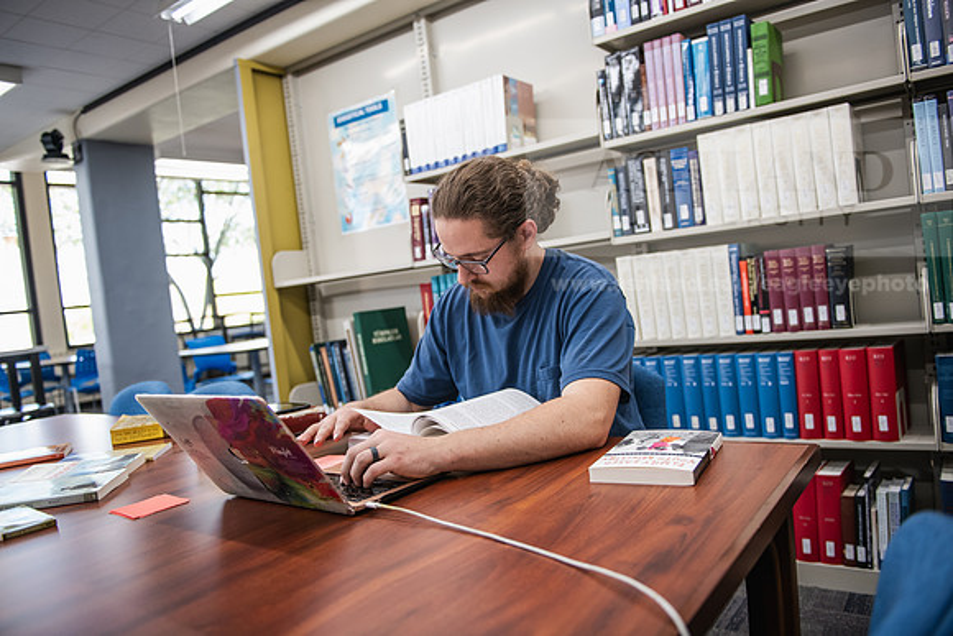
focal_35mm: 27
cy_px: 318
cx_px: 476
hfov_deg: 67.4
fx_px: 715
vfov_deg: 48.0
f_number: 2.8
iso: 800
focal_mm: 27
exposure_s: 1/200
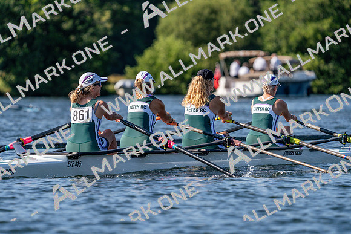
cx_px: 176
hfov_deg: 5.2
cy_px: 117
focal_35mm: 400
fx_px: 3901
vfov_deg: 3.4
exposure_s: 1/1600
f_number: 6.3
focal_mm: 400
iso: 320
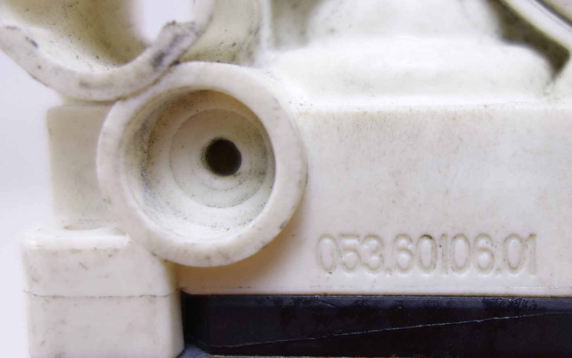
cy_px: 178
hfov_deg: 37.9
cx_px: 432
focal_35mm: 52
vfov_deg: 24.9
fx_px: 811
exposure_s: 1/100
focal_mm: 10.4
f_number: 2.2
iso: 125
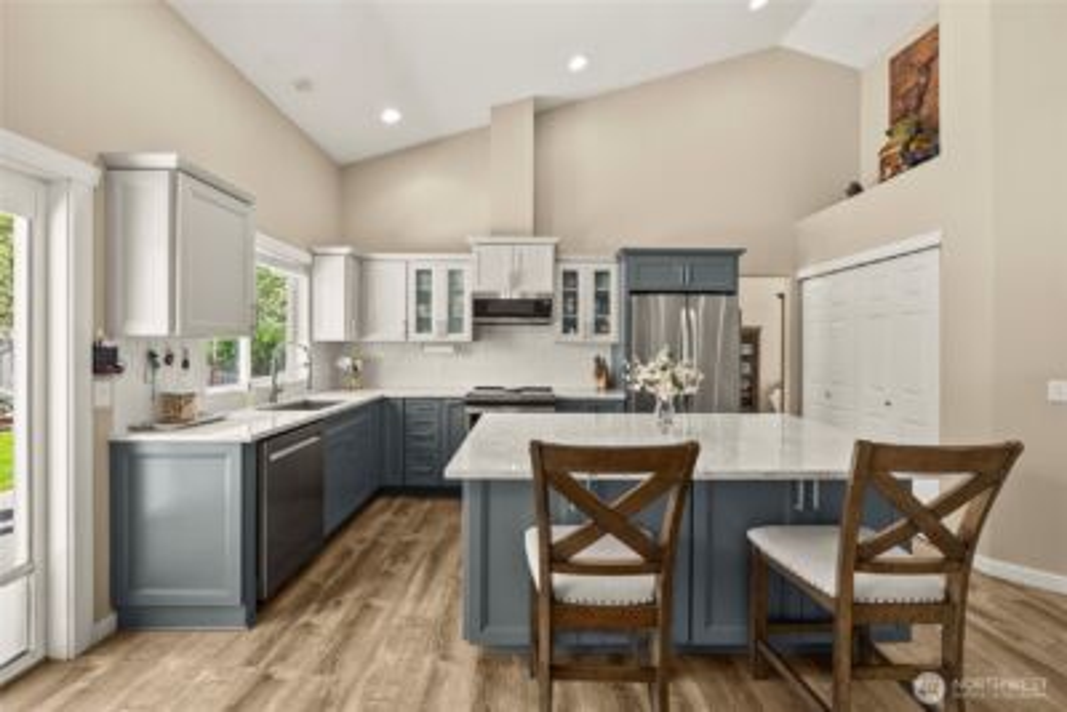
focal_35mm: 14
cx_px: 534
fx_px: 415
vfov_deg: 81.3
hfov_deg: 104.2
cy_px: 356
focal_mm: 14
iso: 1000
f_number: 7.1
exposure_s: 1/8
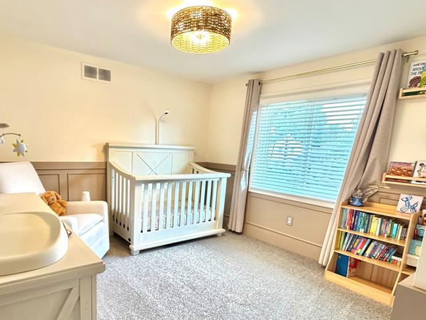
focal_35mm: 22
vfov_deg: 60.4
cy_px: 196
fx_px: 271
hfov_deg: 75.7
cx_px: 174
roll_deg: -1.8
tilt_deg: -10.9
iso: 320
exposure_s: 1/60
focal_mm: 2.22
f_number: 2.2
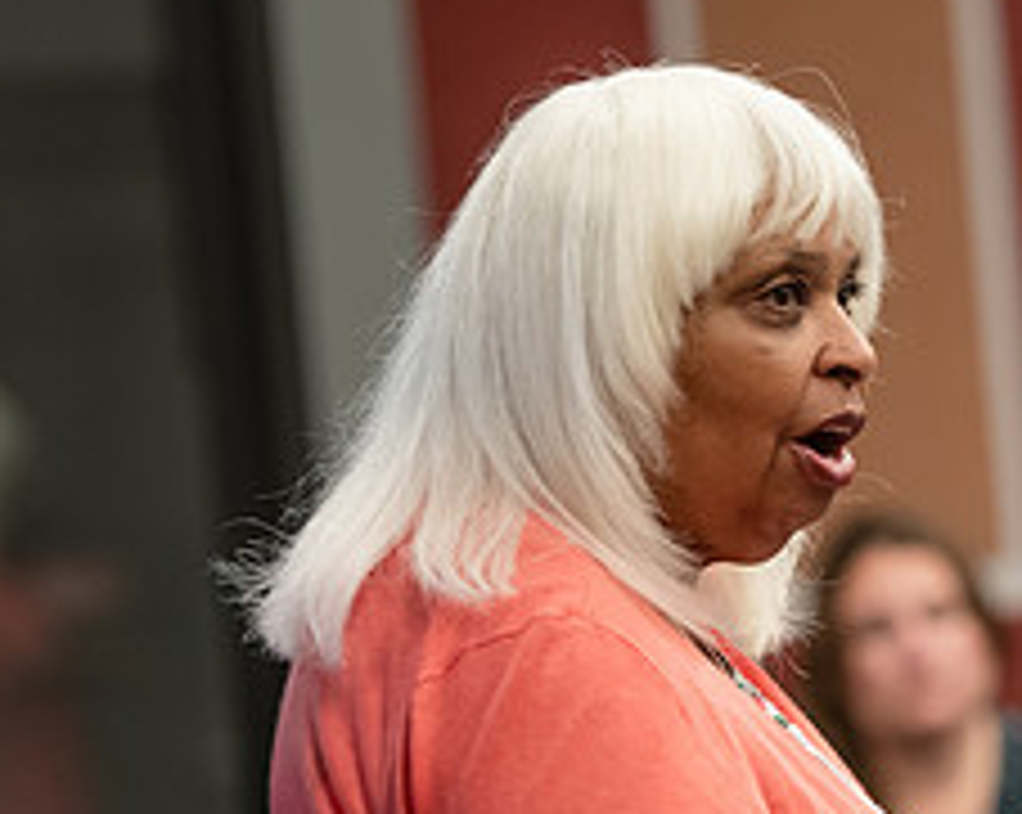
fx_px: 8126
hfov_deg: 7.2
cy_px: 659
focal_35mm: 269
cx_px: 900
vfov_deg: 5.7
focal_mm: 112
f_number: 2.8
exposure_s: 1/200
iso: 1250
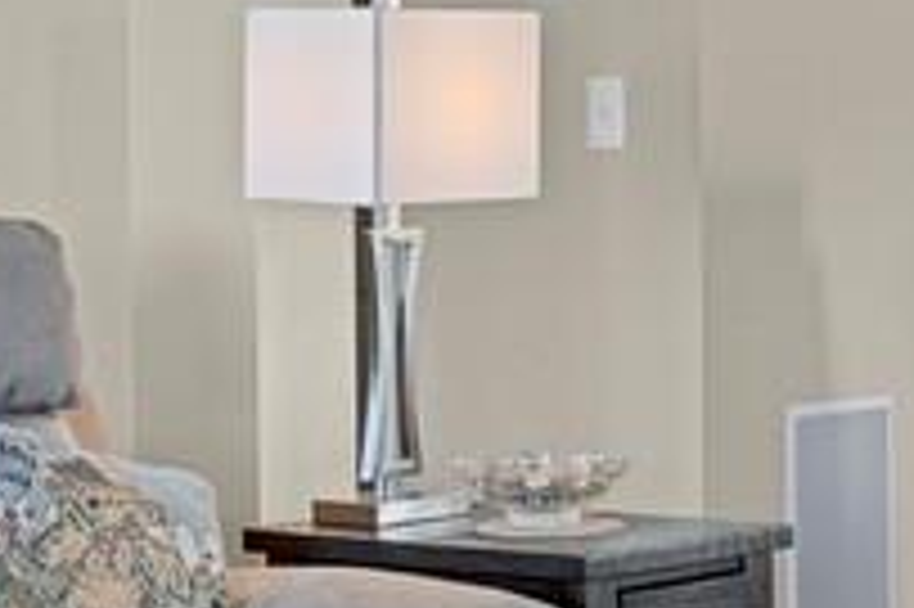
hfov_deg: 15.2
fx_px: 3399
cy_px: 149
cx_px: 727
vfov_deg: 10.2
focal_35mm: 134
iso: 250
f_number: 8
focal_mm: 17
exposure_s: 1.6
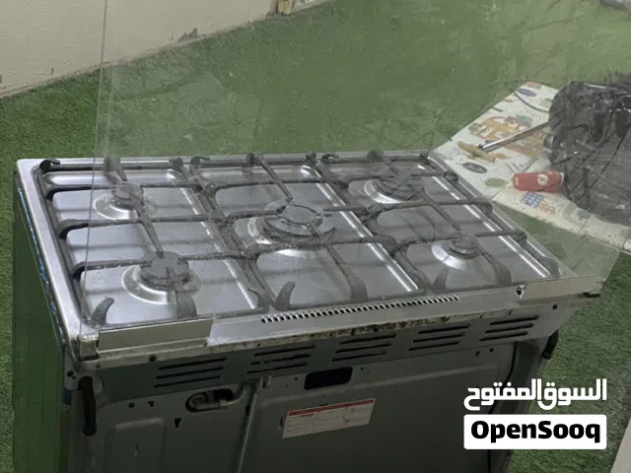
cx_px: 316
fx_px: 474
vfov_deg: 53.1
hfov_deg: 67.3
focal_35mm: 26
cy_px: 236
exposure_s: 1/30
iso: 1000
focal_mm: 4.25
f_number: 1.8
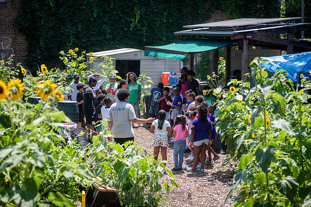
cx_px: 156
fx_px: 698
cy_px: 104
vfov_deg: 16.9
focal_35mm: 81
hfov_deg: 25.1
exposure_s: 1/800
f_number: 4.5
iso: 500
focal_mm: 80
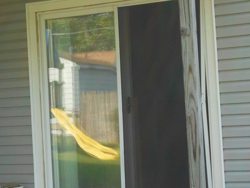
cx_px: 67
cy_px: 101
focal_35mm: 92
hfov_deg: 21.2
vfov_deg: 16.1
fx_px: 664
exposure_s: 1/250
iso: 250
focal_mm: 10
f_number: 4.9
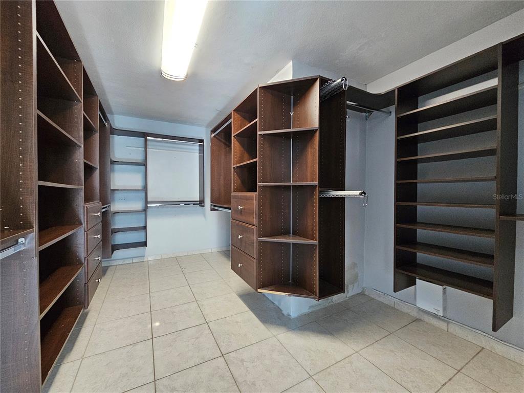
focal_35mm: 13
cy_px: 196
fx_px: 197
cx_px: 262
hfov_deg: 106.2
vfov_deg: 89.9
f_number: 2.2
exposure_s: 1/24
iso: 640
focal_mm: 2.2
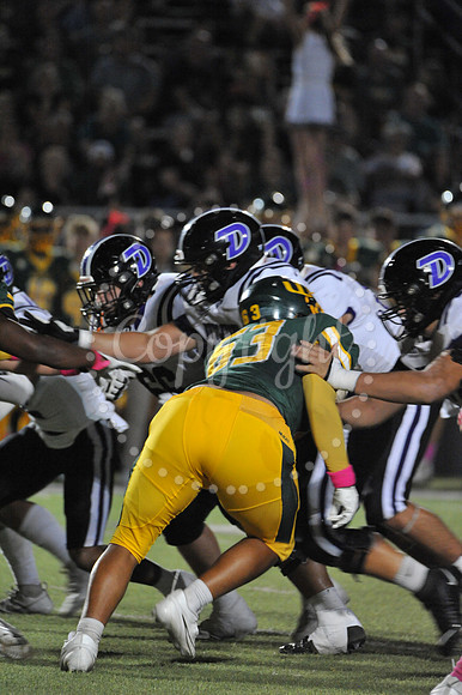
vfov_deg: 4.1
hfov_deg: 2.7
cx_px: 231
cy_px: 348
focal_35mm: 500
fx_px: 9636
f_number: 6.3
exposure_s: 1/200
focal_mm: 500
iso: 6400
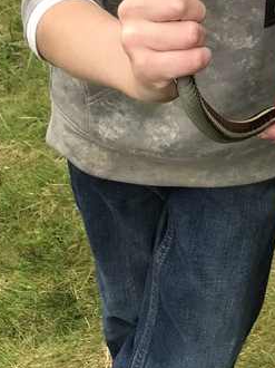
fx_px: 923
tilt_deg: -20.8
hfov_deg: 16.4
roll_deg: +0.0
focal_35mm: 87
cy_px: -200
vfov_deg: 19.4
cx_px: 304
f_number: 1.8
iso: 20
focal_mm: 3.99
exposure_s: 1/159
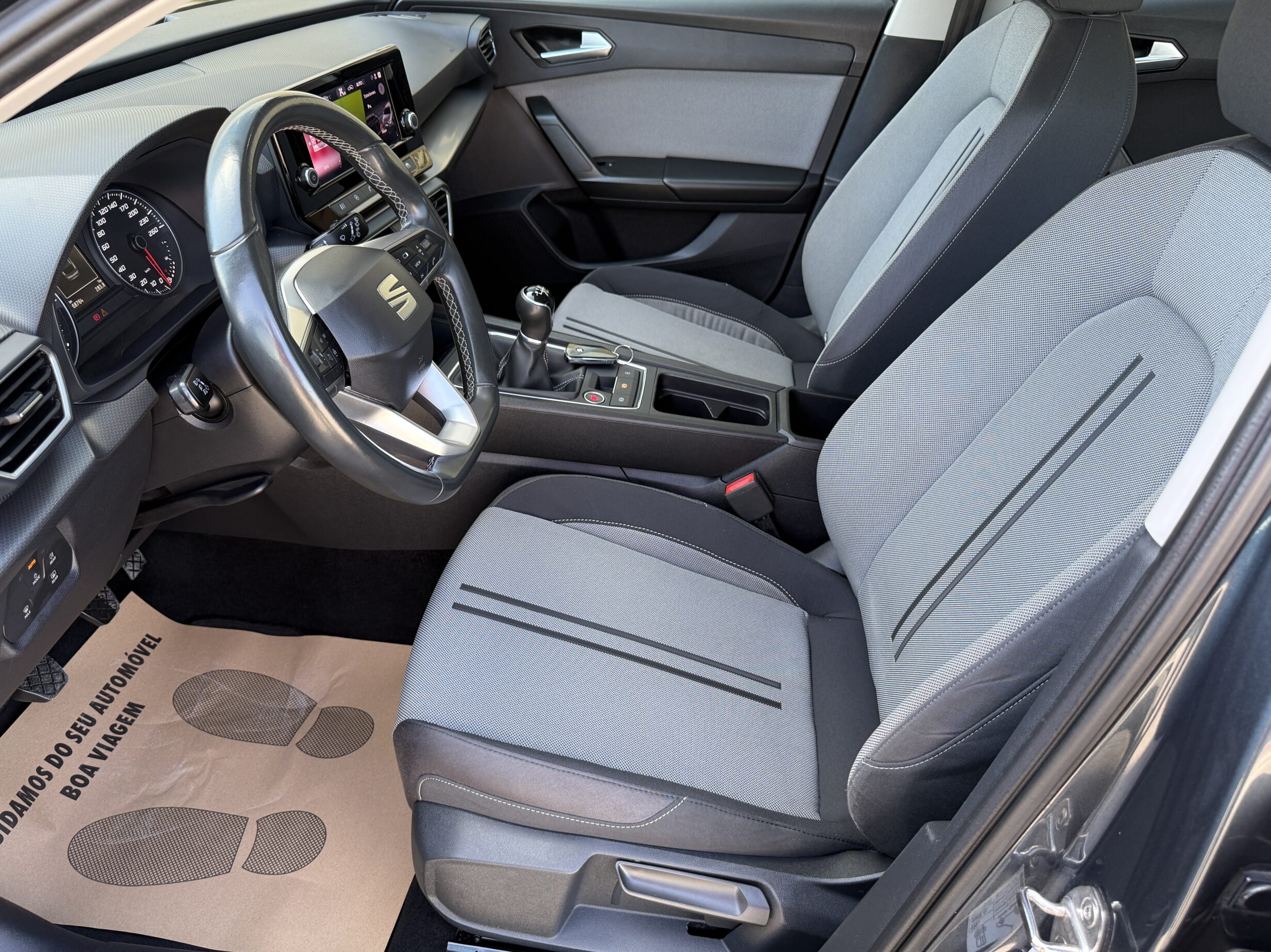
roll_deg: -1.9
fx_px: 918
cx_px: 641
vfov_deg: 54.9
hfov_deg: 69.4
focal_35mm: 25
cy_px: 493
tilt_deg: -35.2
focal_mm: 6.76
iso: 125
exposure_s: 1/133
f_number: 1.78
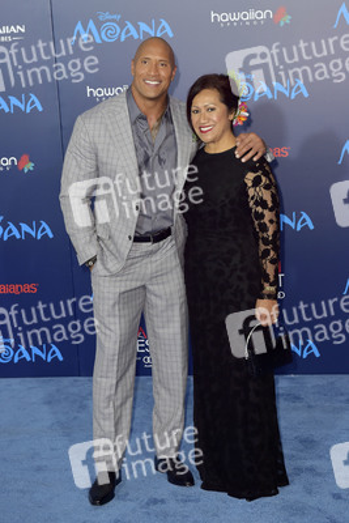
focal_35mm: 58
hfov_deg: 23.4
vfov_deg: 34.5
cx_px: 174
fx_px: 843
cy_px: 262
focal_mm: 58
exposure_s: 1/320
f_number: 4.5
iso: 400
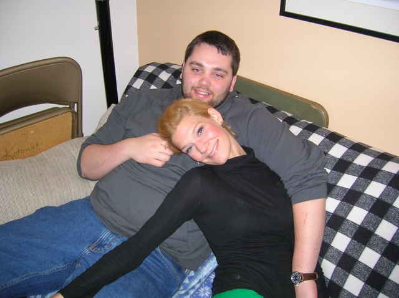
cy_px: 149
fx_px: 391
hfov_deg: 54.0
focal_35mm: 34
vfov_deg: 41.7
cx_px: 200
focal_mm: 5.7
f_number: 2.9
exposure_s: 1/60.1
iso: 74
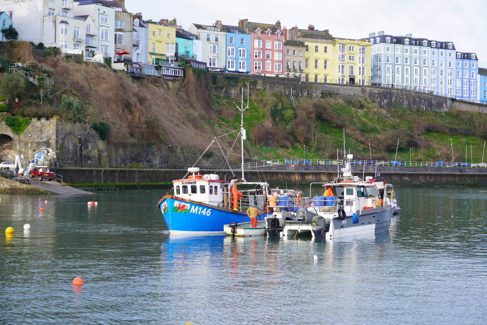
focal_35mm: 75
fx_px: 1015
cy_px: 162
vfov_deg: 18.2
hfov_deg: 27.0
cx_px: 244
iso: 100
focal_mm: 50
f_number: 5.6
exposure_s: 1/100
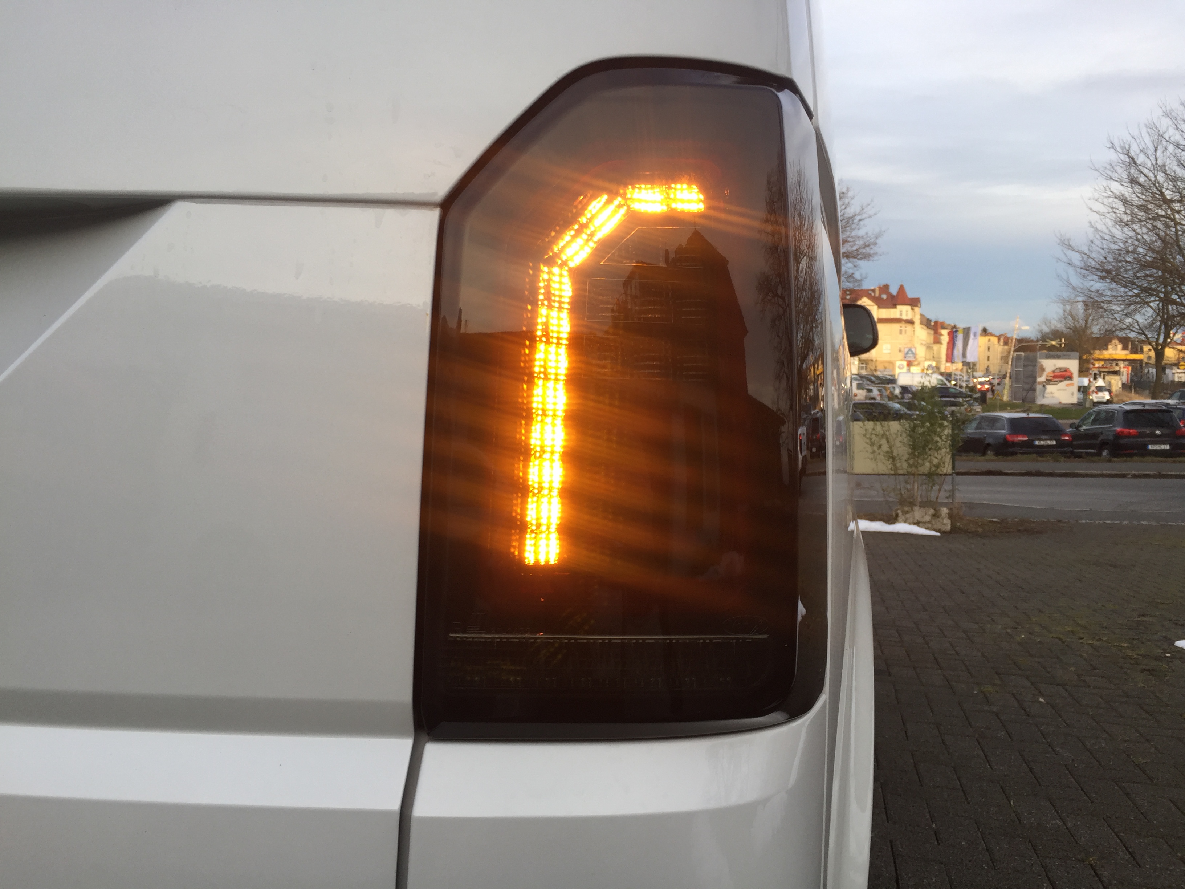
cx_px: 592
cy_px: 444
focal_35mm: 29
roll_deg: -1.0
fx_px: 993
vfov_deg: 48.2
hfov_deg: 61.7
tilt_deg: -5.7
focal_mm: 4.15
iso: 32
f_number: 2.2
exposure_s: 1/114
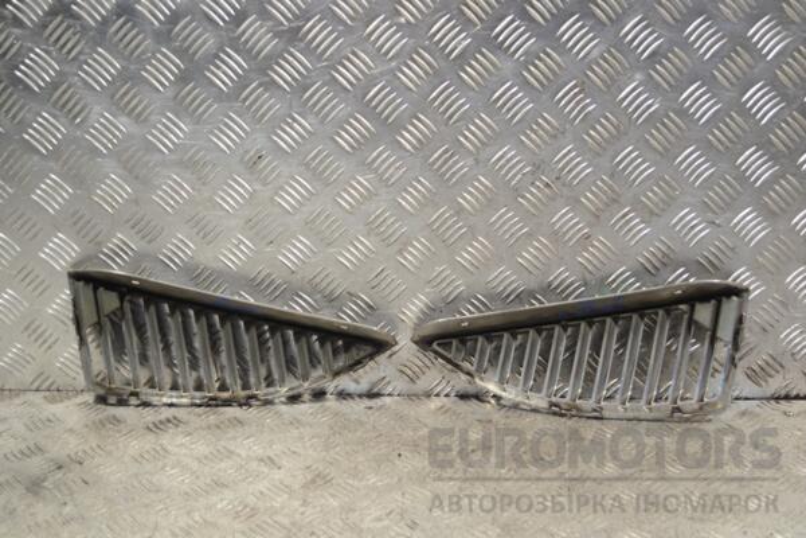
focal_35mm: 51
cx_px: 403
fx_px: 1142
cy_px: 269
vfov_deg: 26.5
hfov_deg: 38.9
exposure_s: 1/30
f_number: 5
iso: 250
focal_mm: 34
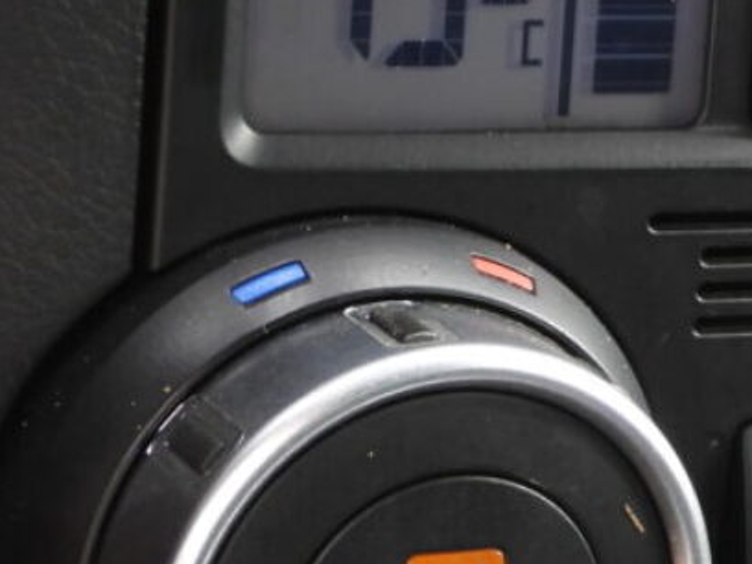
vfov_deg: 7.7
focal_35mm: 192
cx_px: 1134
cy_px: 182
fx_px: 4171
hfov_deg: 10.0
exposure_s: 1/30
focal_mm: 9.8
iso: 125
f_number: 3.5
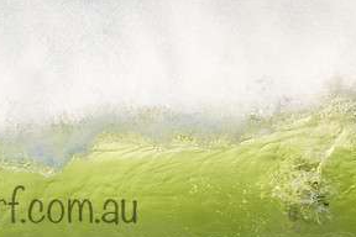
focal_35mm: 1610
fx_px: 15920
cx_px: 6
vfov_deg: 0.9
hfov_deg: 1.3
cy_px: 194
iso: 1250
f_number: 11
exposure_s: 1/2000
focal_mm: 800
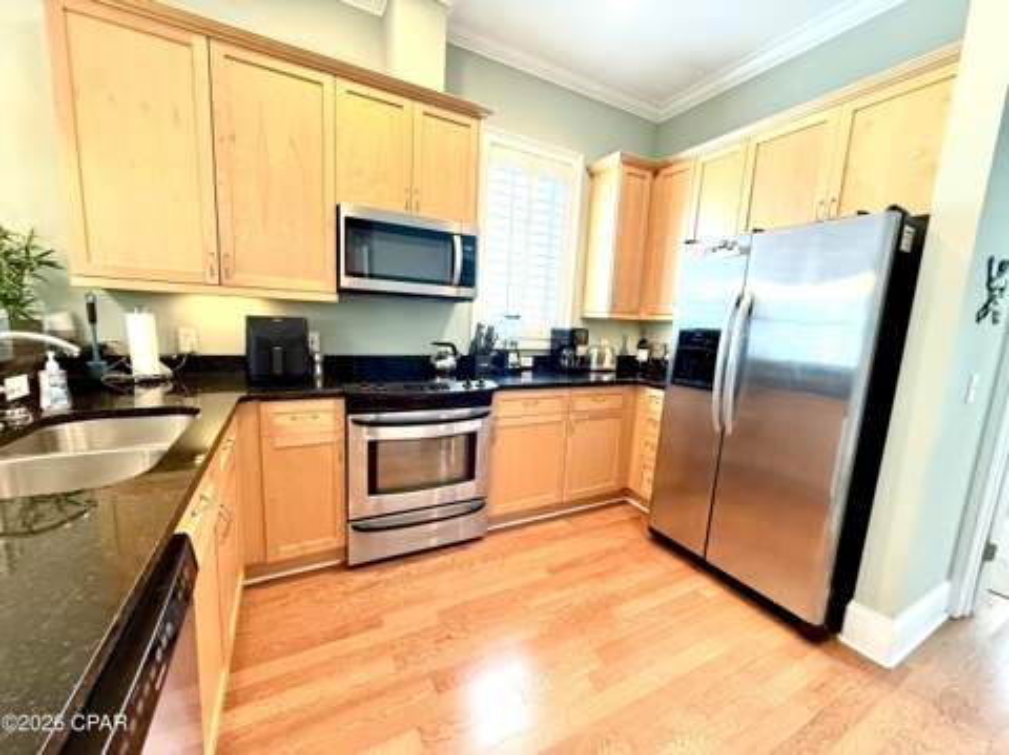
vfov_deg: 85.6
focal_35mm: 14
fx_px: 408
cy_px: 378
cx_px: 504
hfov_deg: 102.1
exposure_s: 1/60
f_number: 2.2
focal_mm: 2.22
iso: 400
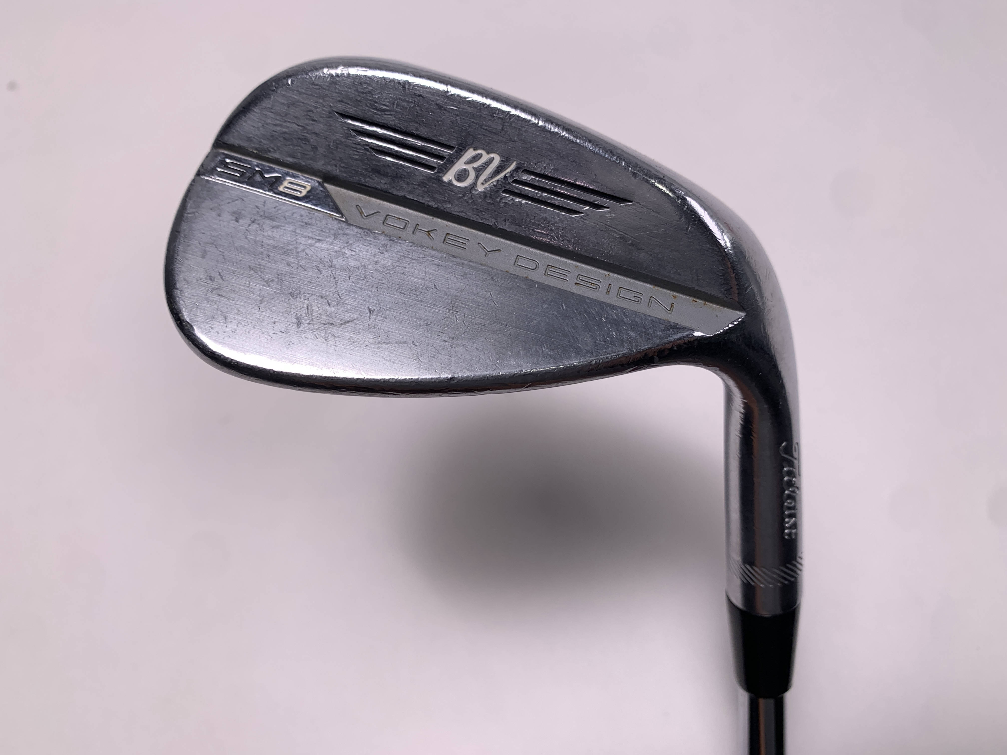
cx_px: 504
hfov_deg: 67.3
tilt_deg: -63.9
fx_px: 756
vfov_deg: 53.1
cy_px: 378
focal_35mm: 26
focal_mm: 4.25
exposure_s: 1/293
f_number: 1.8
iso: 25
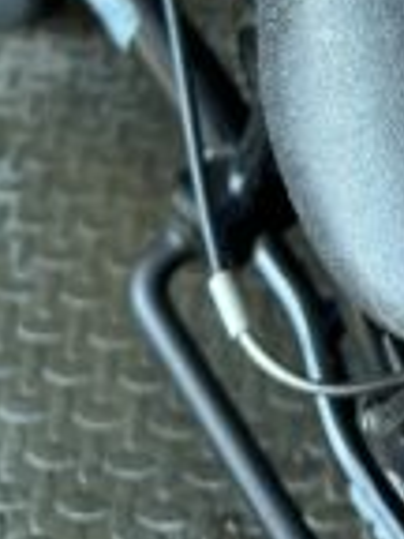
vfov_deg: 28.2
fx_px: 934
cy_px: -101
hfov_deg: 23.1
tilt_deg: -46.4
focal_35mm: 60
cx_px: 438
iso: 400
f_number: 1.78
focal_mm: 6.86
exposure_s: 1/60
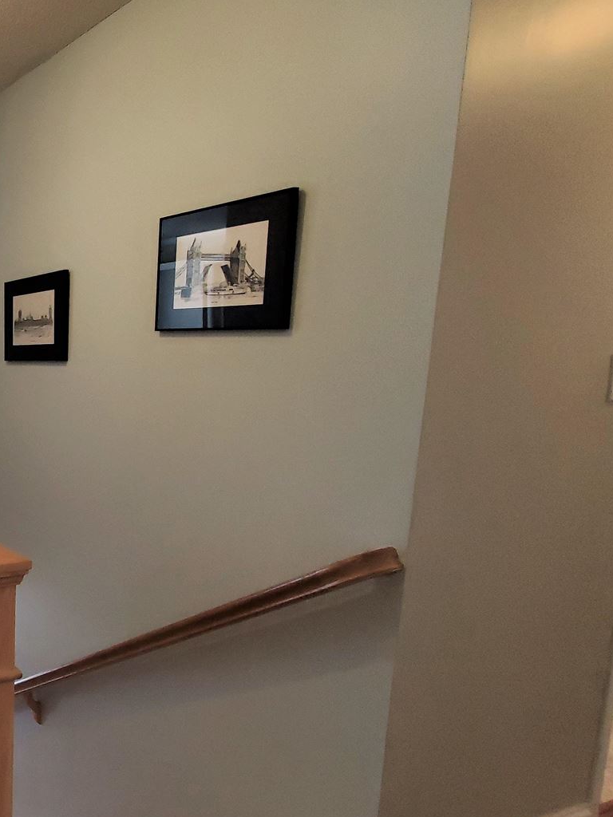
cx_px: -131
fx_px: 614
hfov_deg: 38.4
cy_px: 432
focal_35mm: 26
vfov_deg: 67.2
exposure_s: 1/60
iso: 250
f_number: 2.2
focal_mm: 1.8
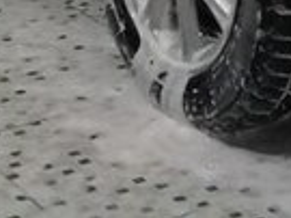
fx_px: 1277
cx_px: 375
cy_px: -312
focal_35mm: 152
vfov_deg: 8.8
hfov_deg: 12.6
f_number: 2.2
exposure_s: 1/17
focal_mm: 3.3
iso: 400
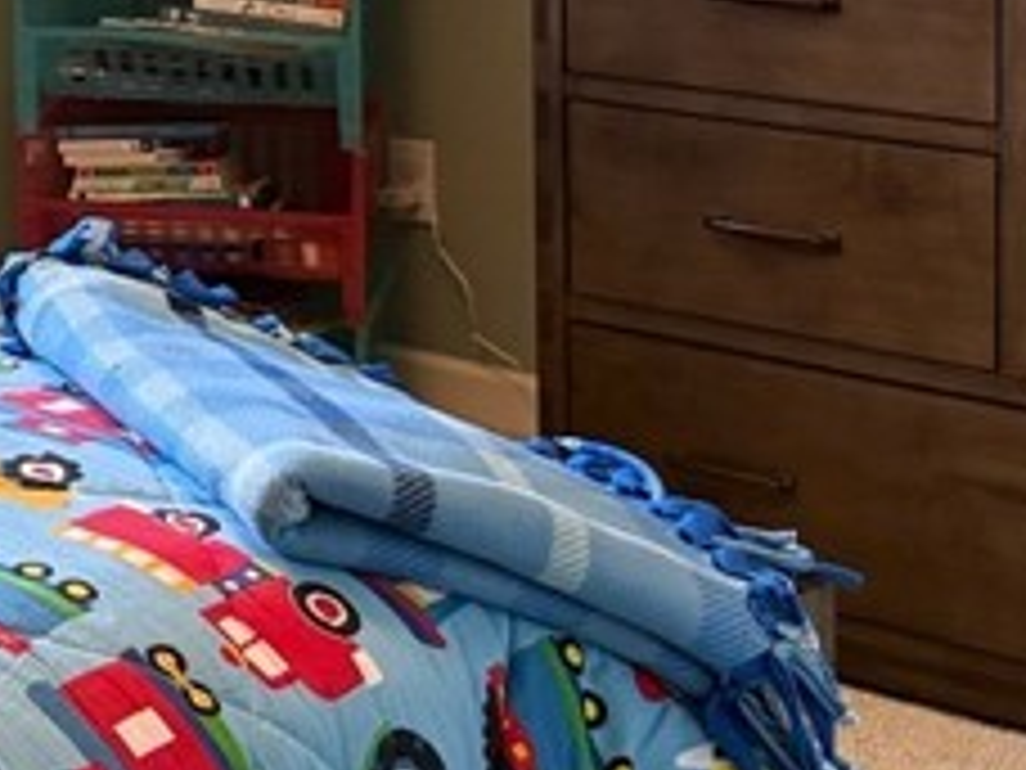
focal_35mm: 108
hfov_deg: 16.1
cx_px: -670
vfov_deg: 13.2
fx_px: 3201
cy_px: -221
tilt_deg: -4.5
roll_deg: +2.0
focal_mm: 6.76
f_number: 1.78
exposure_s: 1/60
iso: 320
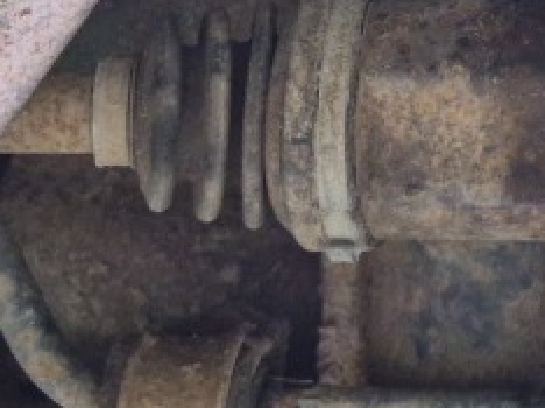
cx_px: 764
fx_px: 1856
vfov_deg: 12.3
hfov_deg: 15.6
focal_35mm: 118
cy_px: -44
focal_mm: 5.4
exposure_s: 1/25
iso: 1250
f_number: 1.8
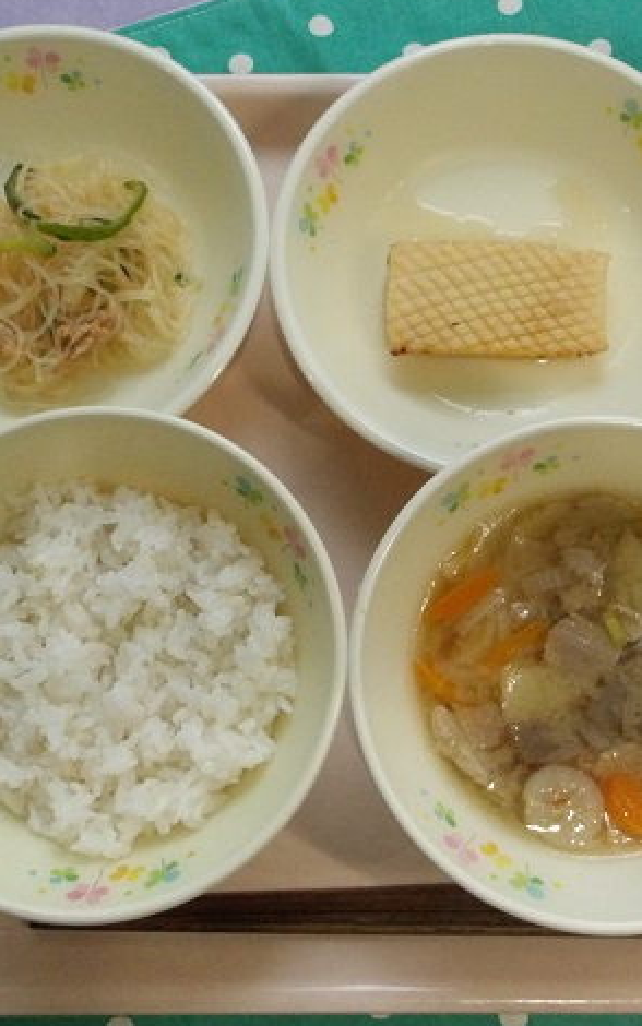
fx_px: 1091
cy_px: 509
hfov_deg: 32.6
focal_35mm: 39
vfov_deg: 50.4
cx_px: 417
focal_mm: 4.9
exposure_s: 1/60
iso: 1103
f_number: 10.4
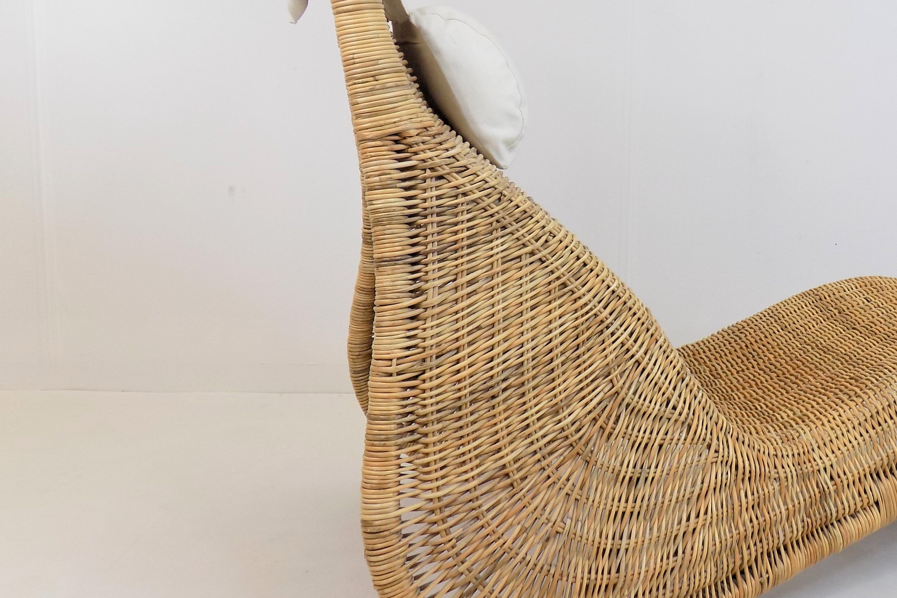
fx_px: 1022
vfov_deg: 32.6
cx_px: 720
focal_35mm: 41
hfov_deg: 45.0
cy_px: 261
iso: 80
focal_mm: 4
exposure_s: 1/50
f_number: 3.1
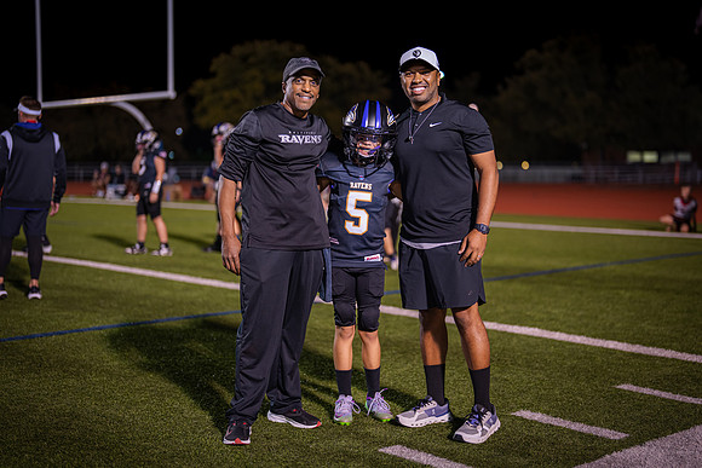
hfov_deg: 36.4
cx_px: 377
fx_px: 1067
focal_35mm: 55
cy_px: 221
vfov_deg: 24.8
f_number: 1.2
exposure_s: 1/320
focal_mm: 50
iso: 500
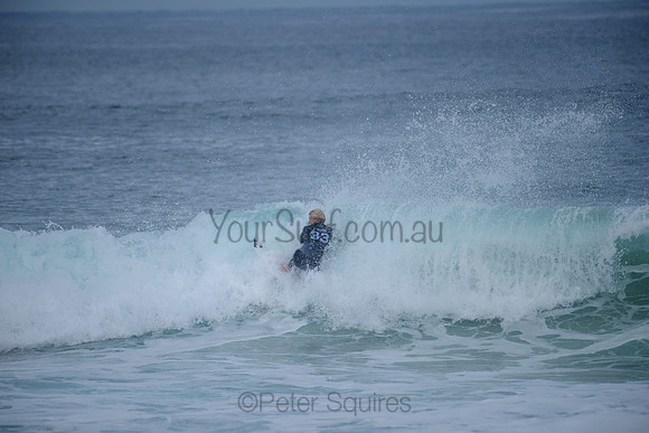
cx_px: 324
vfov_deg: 2.8
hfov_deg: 4.1
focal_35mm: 500
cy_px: 216
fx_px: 9016
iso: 200
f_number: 5.6
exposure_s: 1/2000
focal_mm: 500
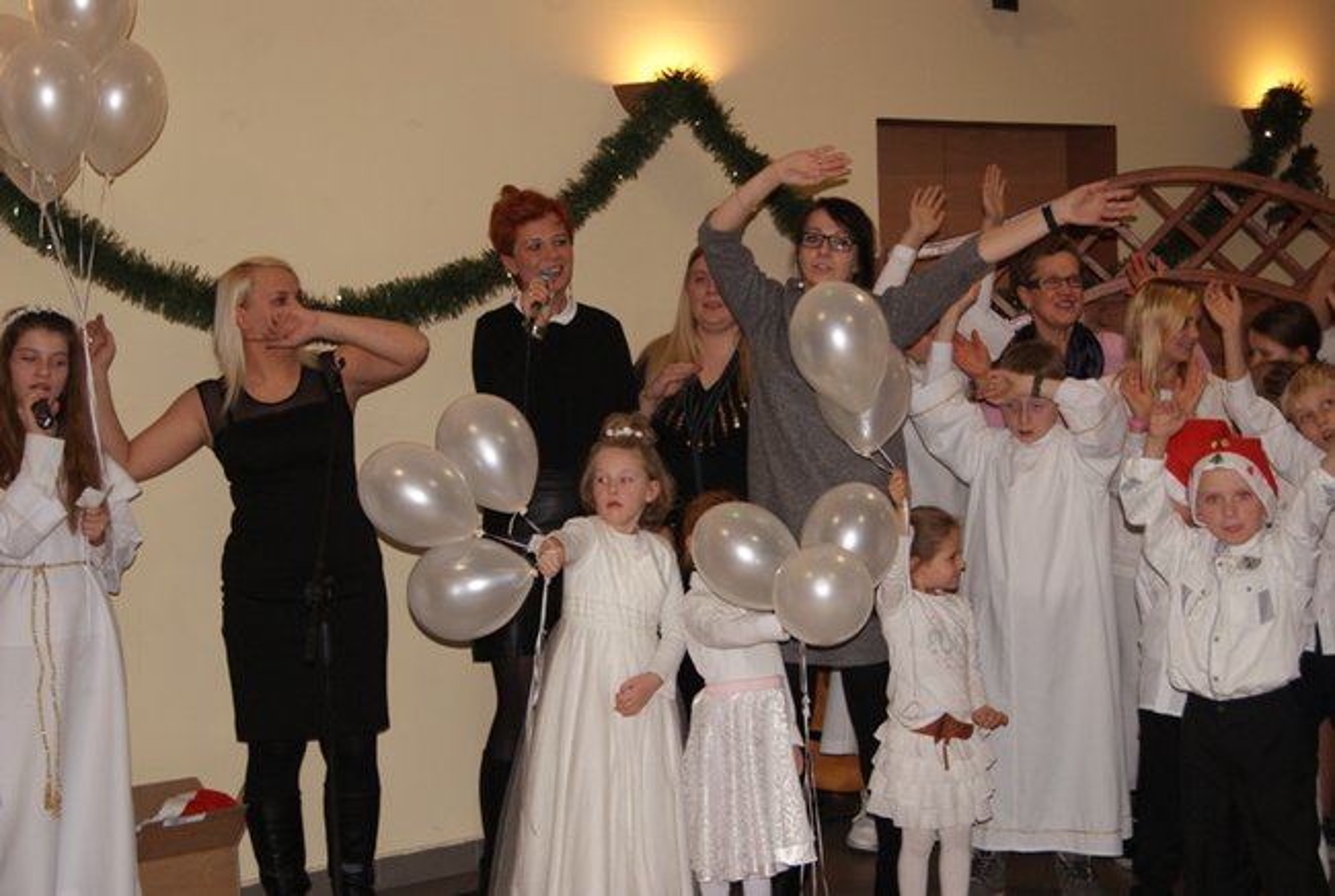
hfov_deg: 33.3
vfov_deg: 22.7
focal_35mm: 60
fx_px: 2229
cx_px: 668
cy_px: 448
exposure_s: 1/60
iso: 400
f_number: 5
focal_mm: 40
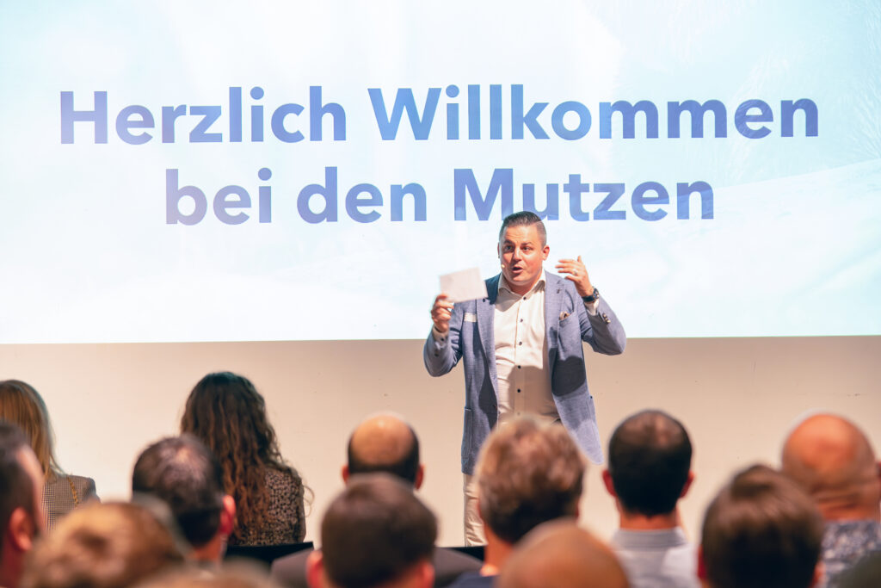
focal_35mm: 120
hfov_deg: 17.1
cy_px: 294
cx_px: 440
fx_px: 2937
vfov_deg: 11.4
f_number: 5
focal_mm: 120
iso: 4000
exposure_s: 1/60
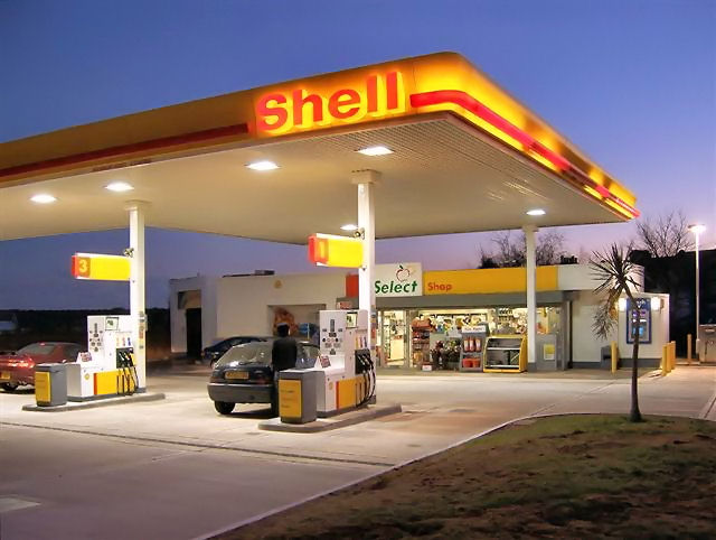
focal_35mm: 36
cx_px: 358
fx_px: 746
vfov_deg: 39.8
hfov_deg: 51.3
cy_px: 270
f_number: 3
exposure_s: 1/15
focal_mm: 6
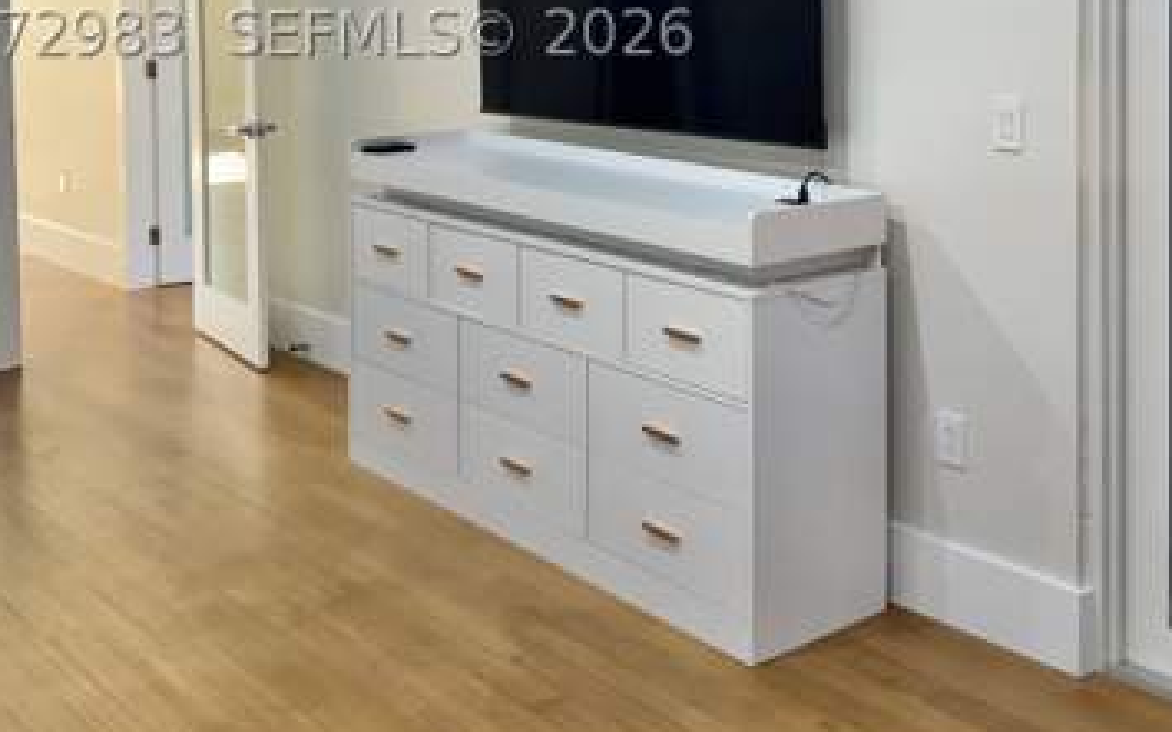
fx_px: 1469
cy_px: 33
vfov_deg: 26.7
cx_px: 616
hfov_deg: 43.5
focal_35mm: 46
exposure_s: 1/120
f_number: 1.78
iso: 200
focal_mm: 6.76
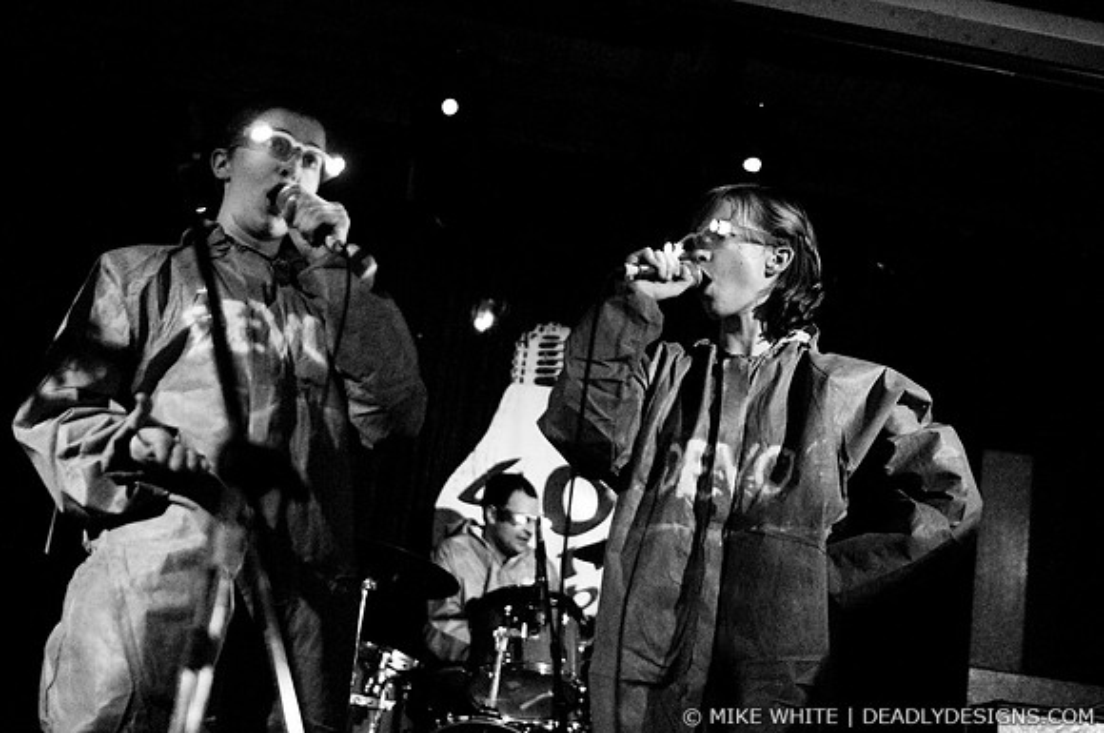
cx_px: 552
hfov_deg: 43.7
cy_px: 366
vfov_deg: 29.8
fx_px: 1378
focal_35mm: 45
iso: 1250
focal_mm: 30
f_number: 1.8
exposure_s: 1/40
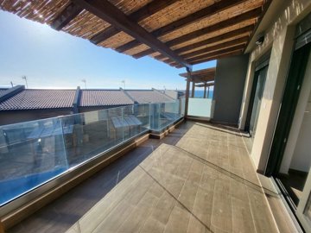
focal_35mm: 13
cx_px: 156
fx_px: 117
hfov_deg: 106.2
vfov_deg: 89.9
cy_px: 116
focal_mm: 1.74
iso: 32
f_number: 2.2
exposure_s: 1/809
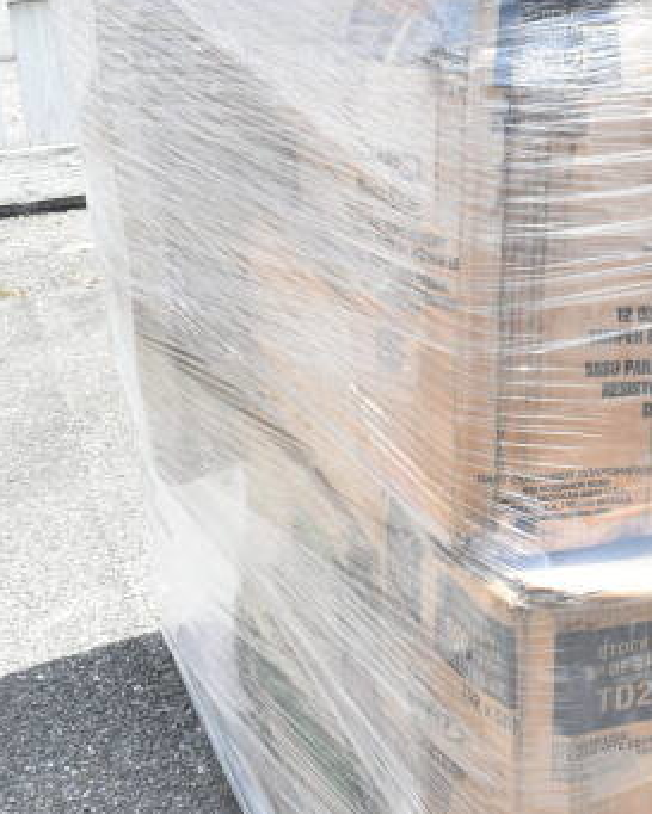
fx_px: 1639
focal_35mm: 68
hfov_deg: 21.7
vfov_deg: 27.5
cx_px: 642
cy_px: 203
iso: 1600
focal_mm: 18
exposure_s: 1/500
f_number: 13
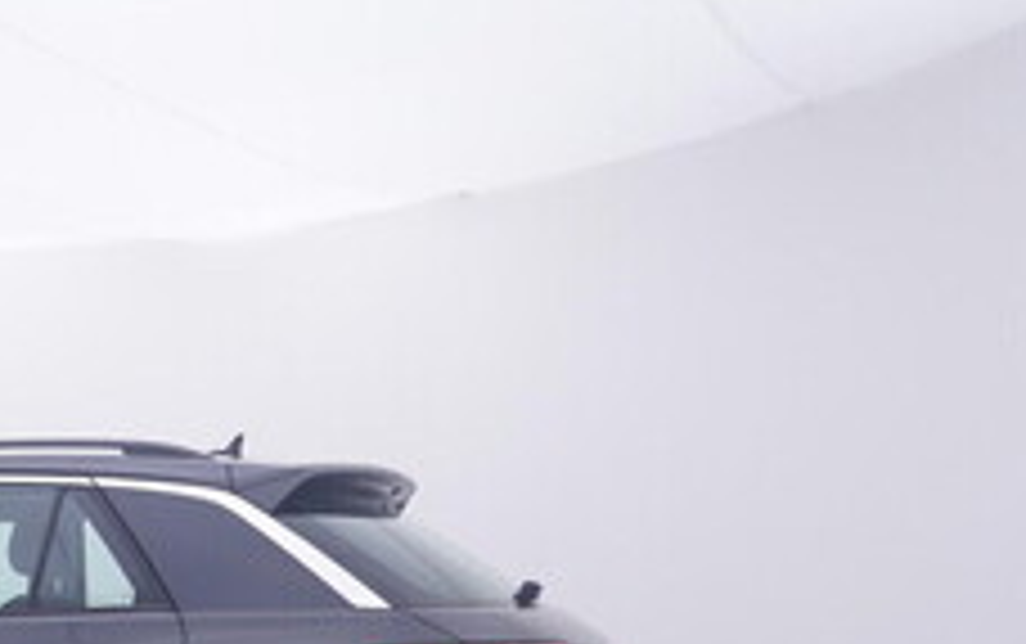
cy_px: 669
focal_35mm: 55
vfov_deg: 22.5
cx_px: -142
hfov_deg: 31.8
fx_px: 1546
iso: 200
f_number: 5
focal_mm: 15
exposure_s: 1/80
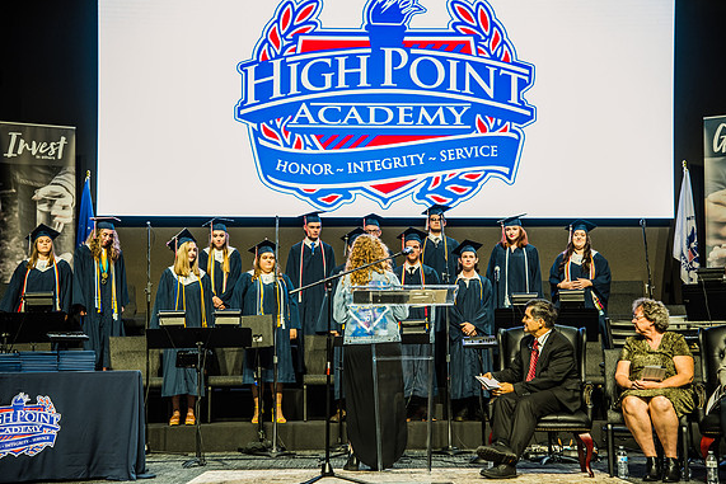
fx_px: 1331
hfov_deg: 30.5
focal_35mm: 66
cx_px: 366
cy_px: 242
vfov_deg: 20.6
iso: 800
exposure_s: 1/40
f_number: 4.5
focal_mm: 65
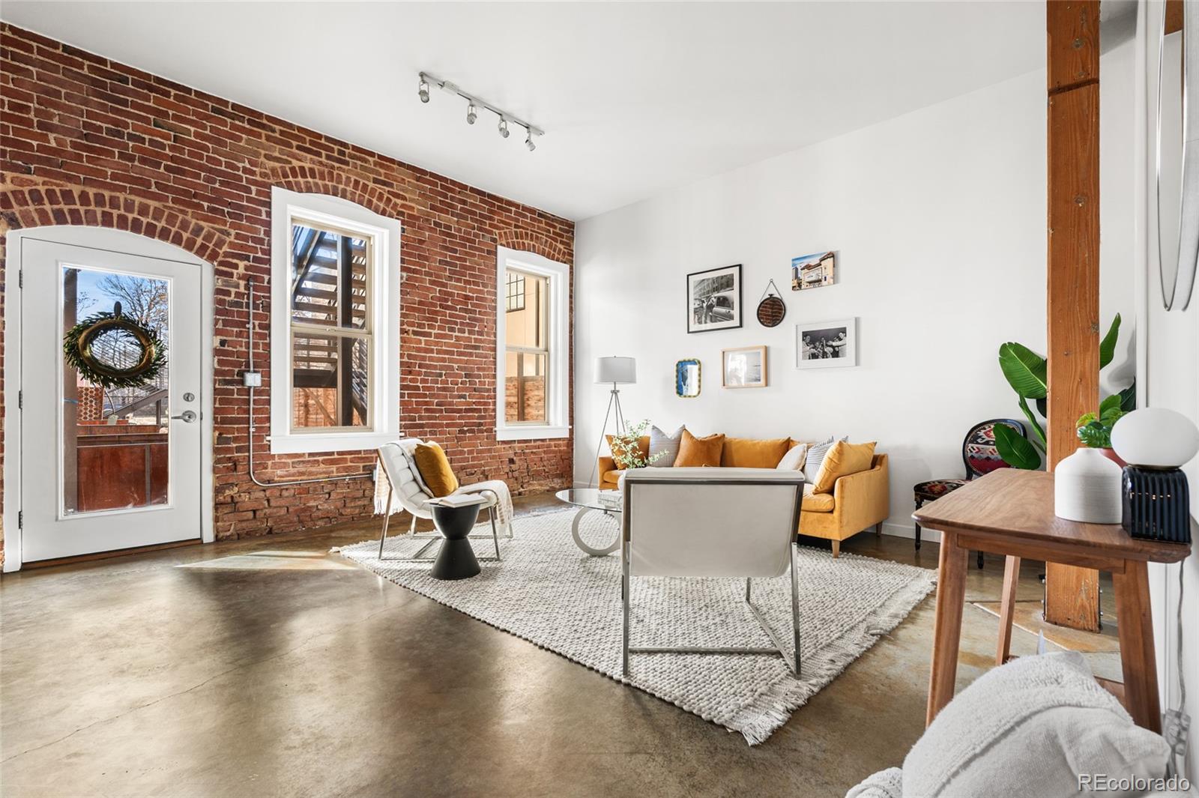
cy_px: 399
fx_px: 533
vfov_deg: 73.7
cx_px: 600
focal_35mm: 16
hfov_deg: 96.8
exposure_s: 1/2.5
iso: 160
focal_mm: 16
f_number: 8
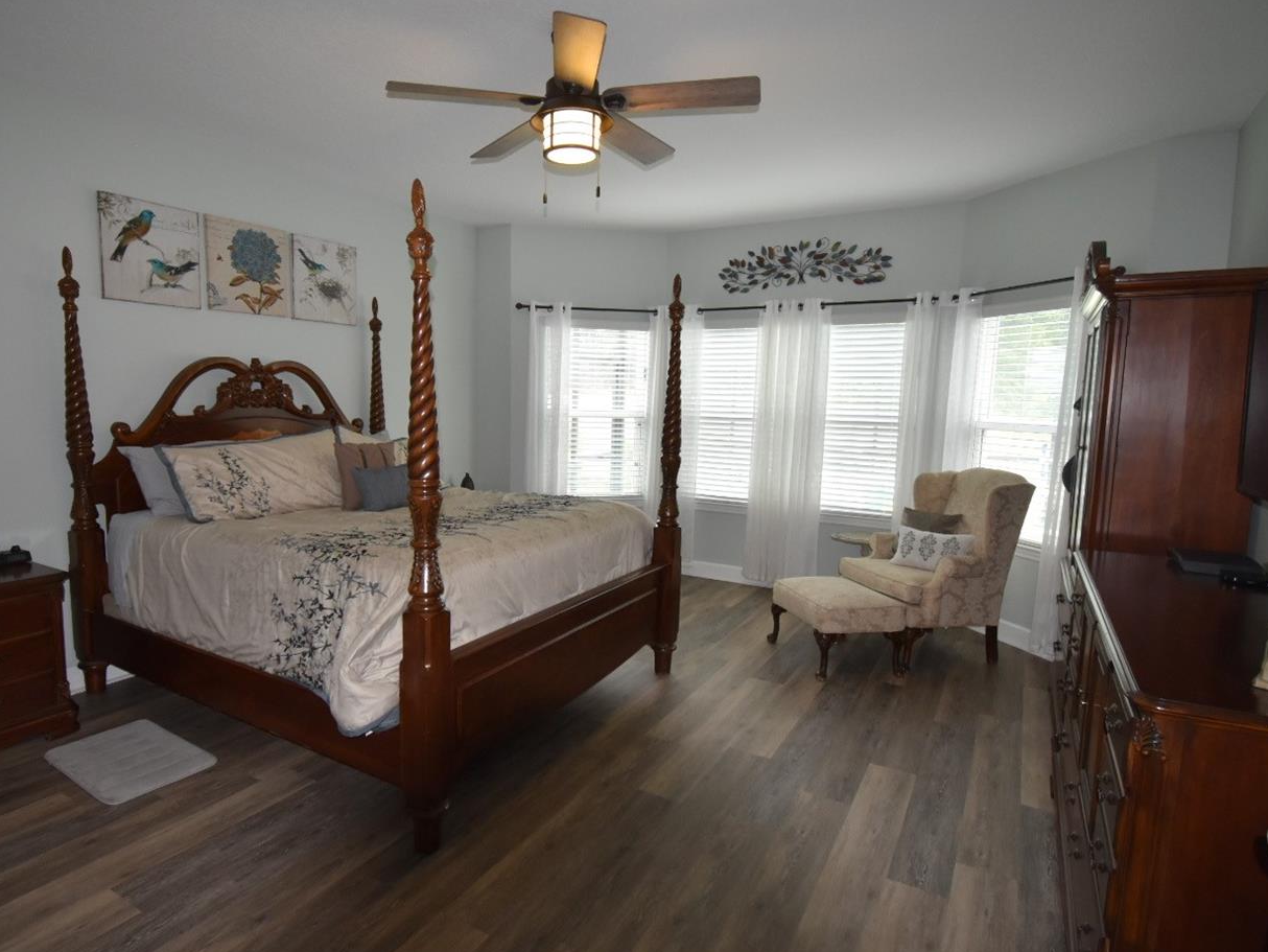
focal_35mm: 19
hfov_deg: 84.2
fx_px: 696
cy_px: 486
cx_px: 547
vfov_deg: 68.7
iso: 1000
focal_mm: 10
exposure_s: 1/60
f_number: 4.5
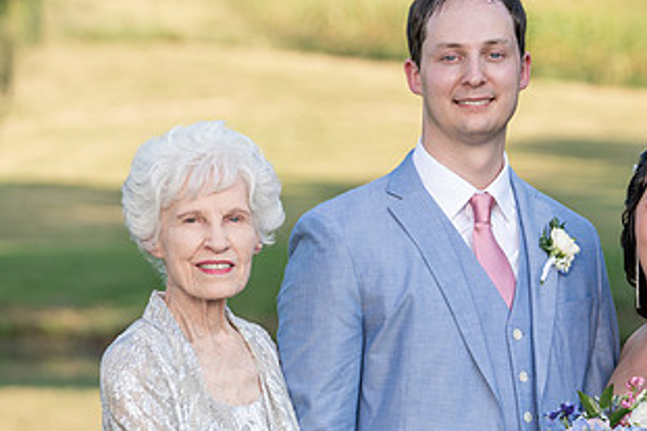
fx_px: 4167
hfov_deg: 8.9
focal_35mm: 232
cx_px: 500
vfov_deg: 5.9
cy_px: 351
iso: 100
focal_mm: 116
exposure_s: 1/200
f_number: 4
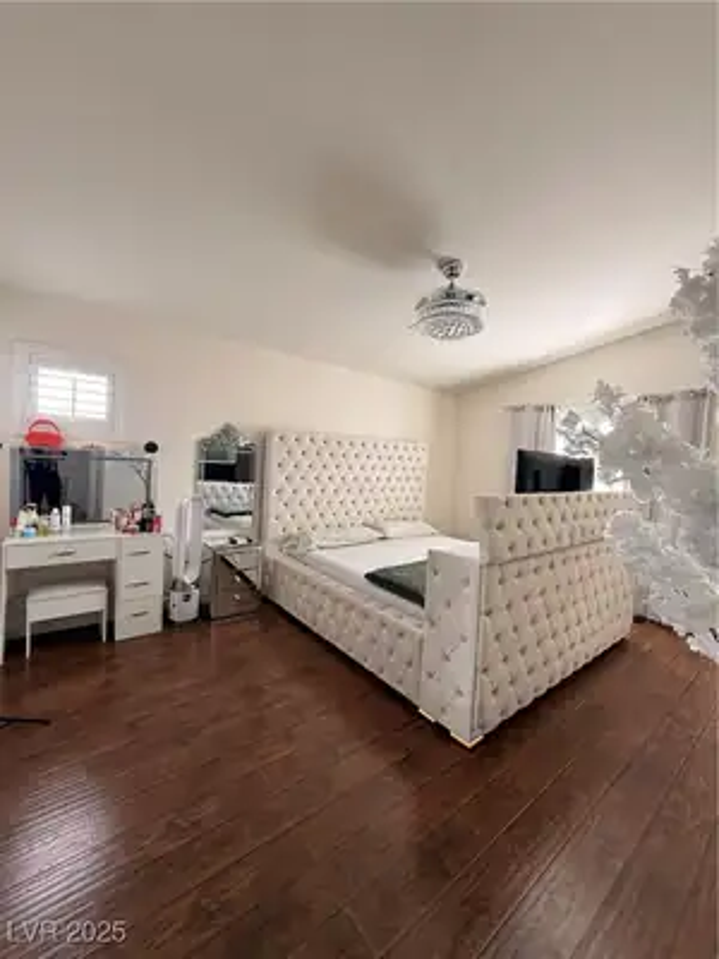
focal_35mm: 14
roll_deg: -3.0
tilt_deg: -2.0
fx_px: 388
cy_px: 480
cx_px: 360
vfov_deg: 102.1
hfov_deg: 85.7
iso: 100
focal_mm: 2.22
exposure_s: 1/99
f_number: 2.2
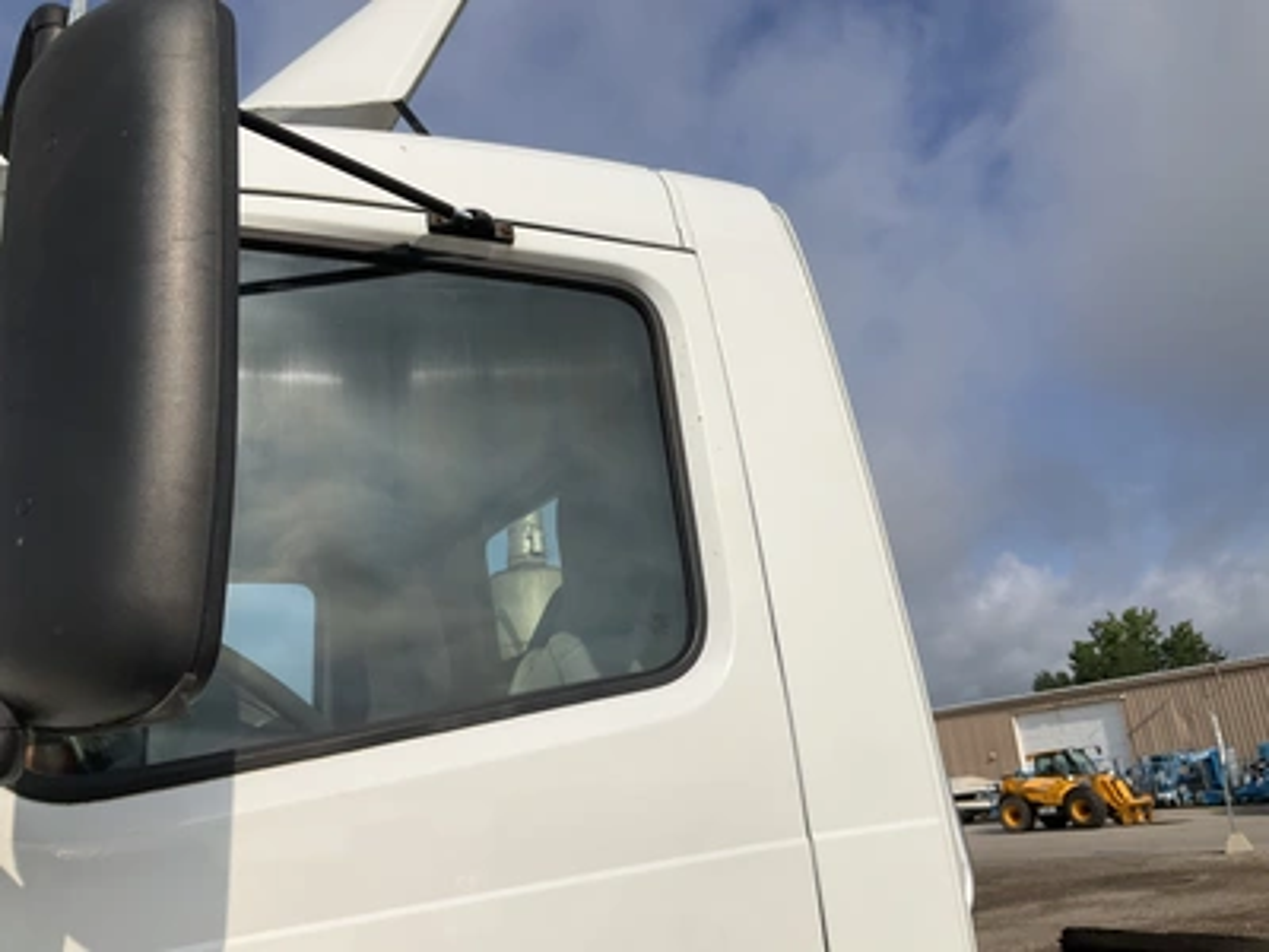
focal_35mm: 29
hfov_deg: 61.7
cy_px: 476
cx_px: 634
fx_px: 1063
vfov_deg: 48.2
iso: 25
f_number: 1.8
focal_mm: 3
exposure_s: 1/4785
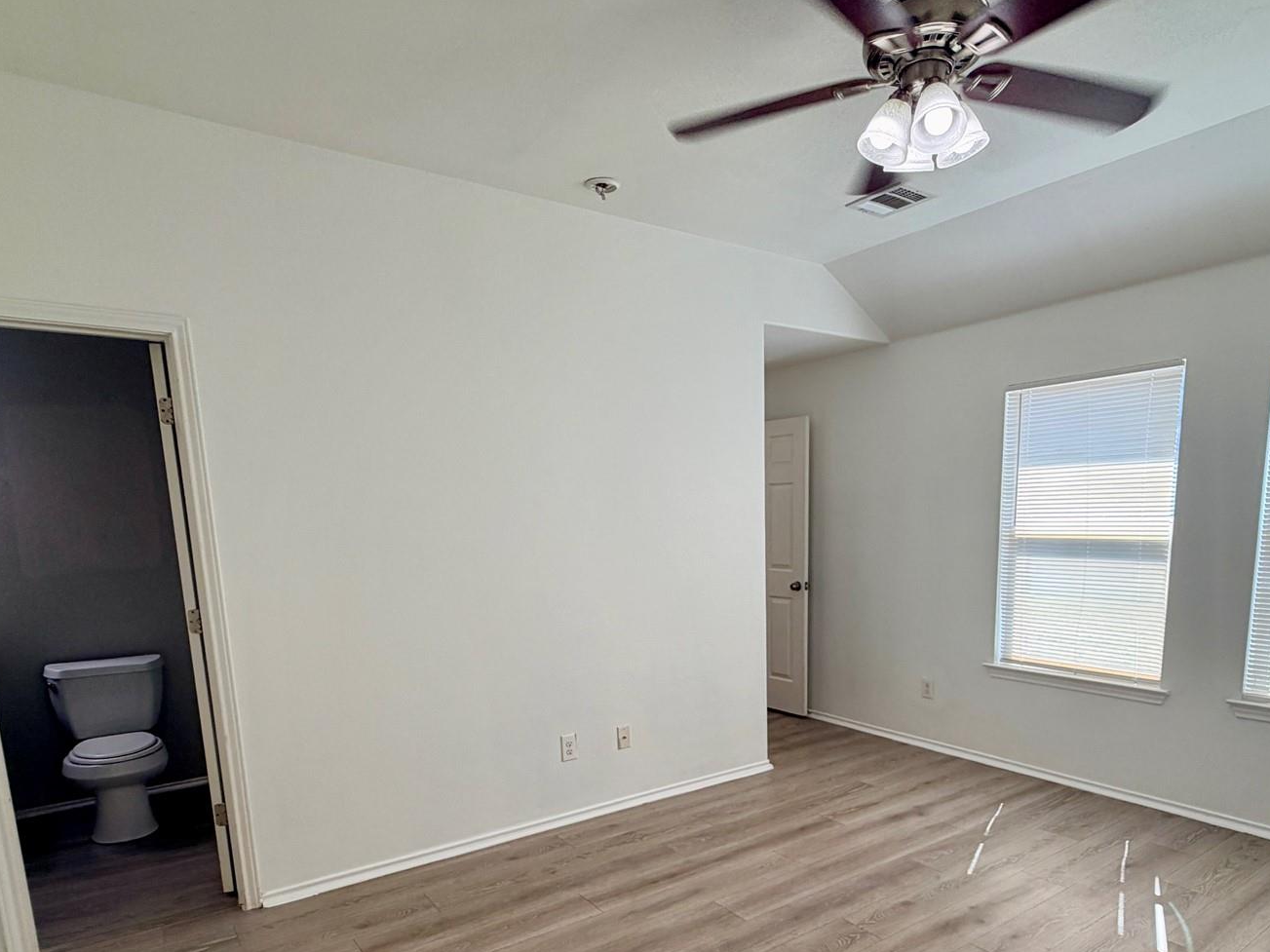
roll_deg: +1.4
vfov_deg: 59.3
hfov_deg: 76.1
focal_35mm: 22
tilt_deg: -10.0
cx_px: 705
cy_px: 652
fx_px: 807
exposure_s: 1/120
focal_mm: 2.22
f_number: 2.2
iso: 64
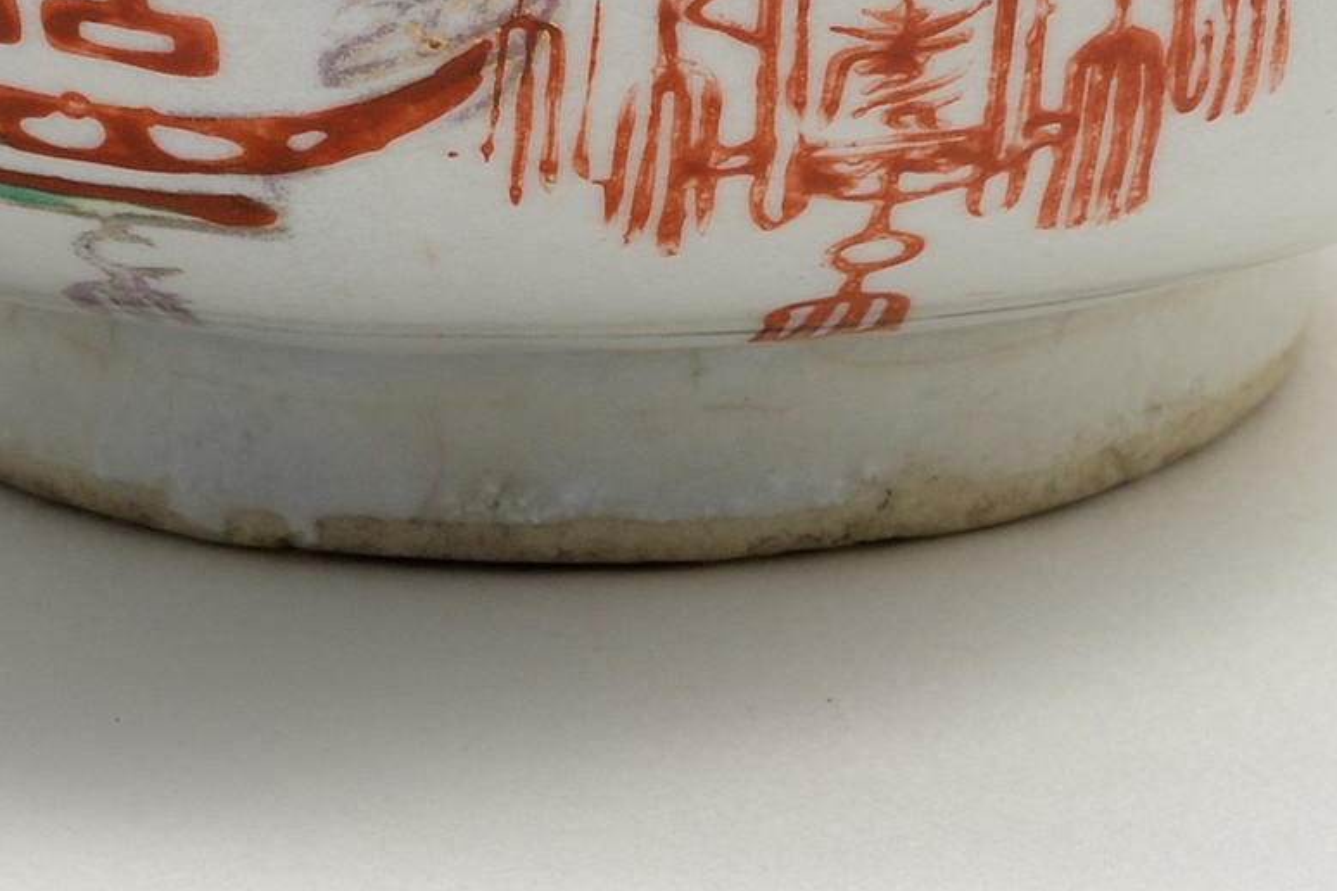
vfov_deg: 3.9
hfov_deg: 5.9
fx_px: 12960
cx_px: 485
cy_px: -979
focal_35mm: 349
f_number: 22
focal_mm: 60
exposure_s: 1/60
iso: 100
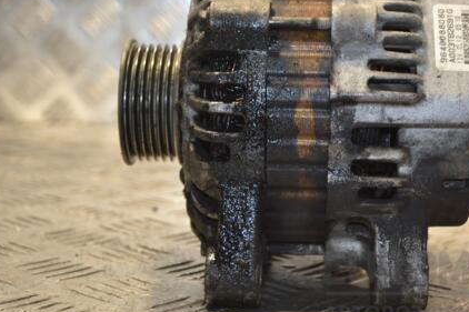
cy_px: 120
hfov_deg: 25.0
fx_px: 1055
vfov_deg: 16.8
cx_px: 302
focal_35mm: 81
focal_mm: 38
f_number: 5
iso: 500
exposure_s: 1/60
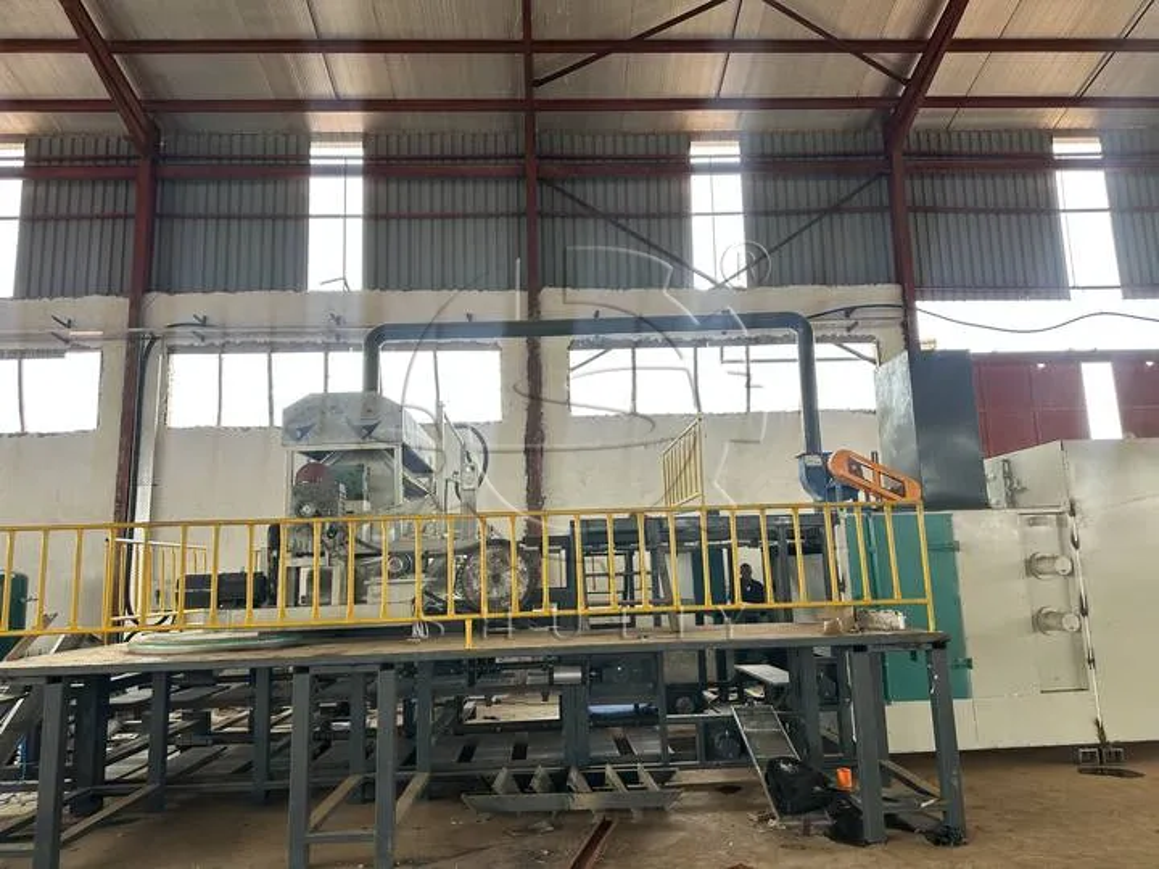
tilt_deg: +10.0
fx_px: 804
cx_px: 580
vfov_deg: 56.8
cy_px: 434
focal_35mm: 24
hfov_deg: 71.6
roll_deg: +1.0
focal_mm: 6.86
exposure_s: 1/121
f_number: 1.78
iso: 100
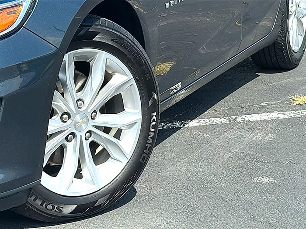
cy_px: 114
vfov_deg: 14.8
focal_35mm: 100
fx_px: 884
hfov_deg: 19.6
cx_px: 153
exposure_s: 1/2907
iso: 80
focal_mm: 6.86
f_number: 1.78
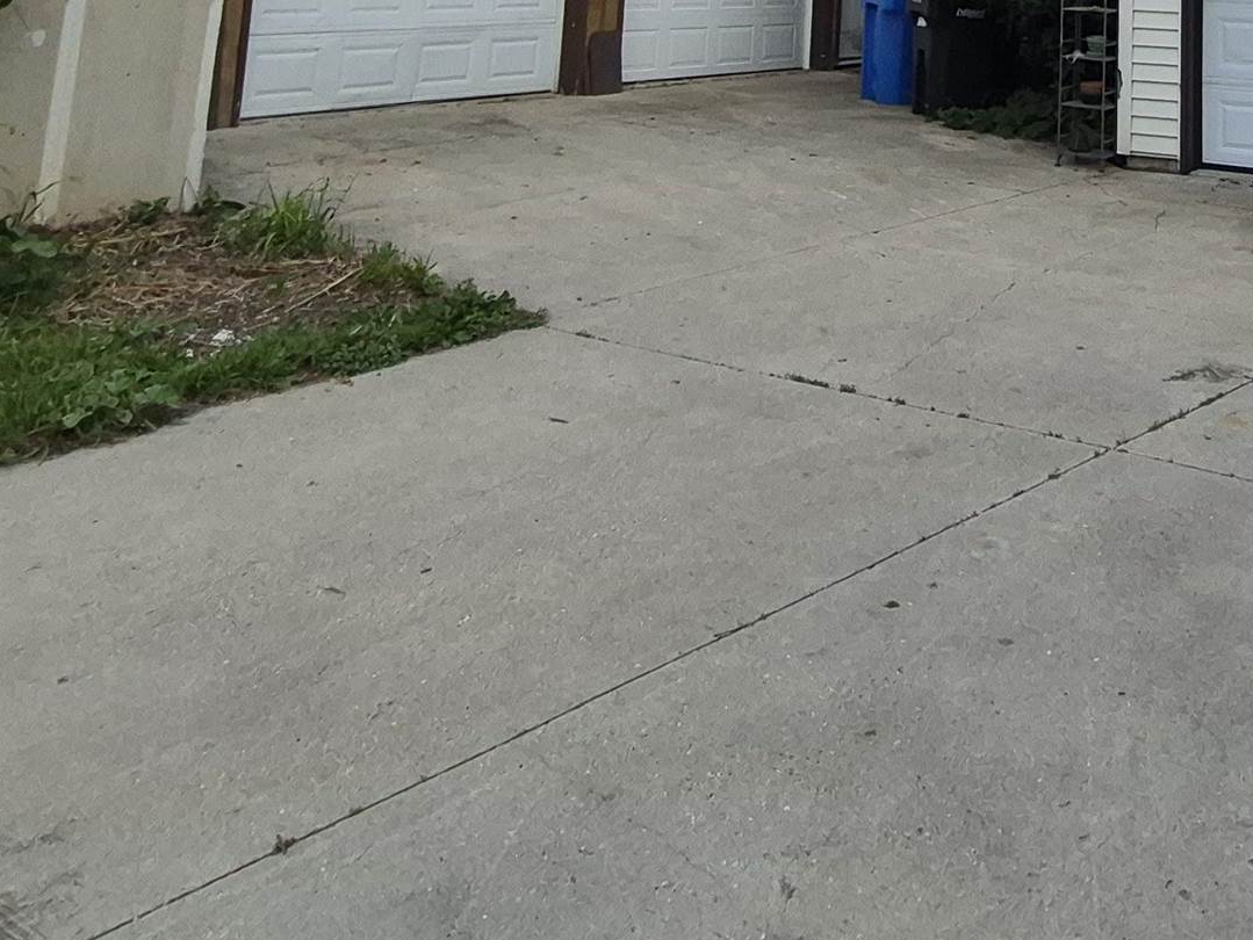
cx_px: 1042
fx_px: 1340
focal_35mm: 37
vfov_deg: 30.9
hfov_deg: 46.8
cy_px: -260
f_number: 2.2
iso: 160
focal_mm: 1.74
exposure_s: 1/1996
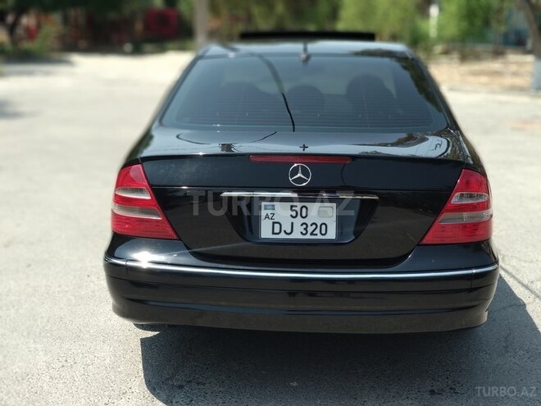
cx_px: 270
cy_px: 203
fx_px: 813
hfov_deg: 36.8
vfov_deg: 28.0
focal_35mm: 52
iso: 100
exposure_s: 1/382
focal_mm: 5.99
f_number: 2.6
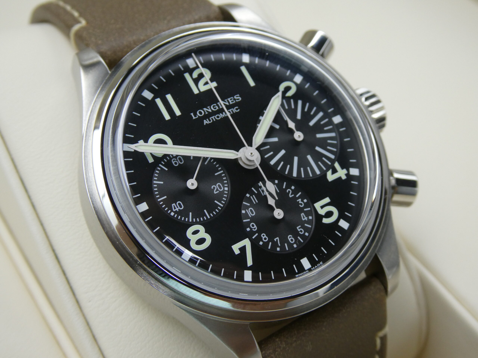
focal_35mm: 50
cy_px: 179
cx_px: 239
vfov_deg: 29.1
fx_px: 690
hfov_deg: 38.2
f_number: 4.1
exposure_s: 1/125
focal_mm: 9
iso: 200
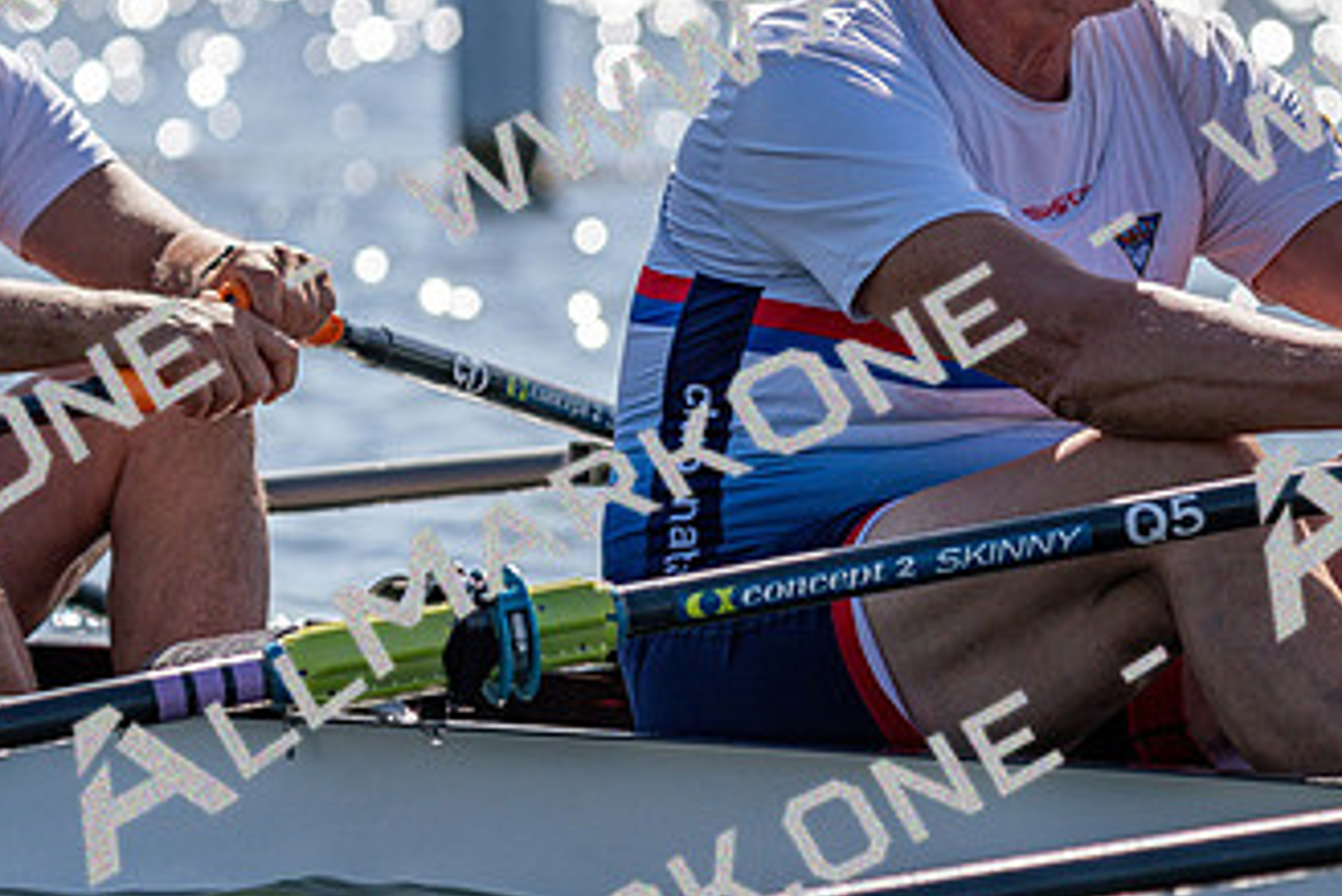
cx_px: 904
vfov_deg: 3.3
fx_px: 15775
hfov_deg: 4.9
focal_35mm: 423
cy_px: 252
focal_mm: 239
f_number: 5.6
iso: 250
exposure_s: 1/2000
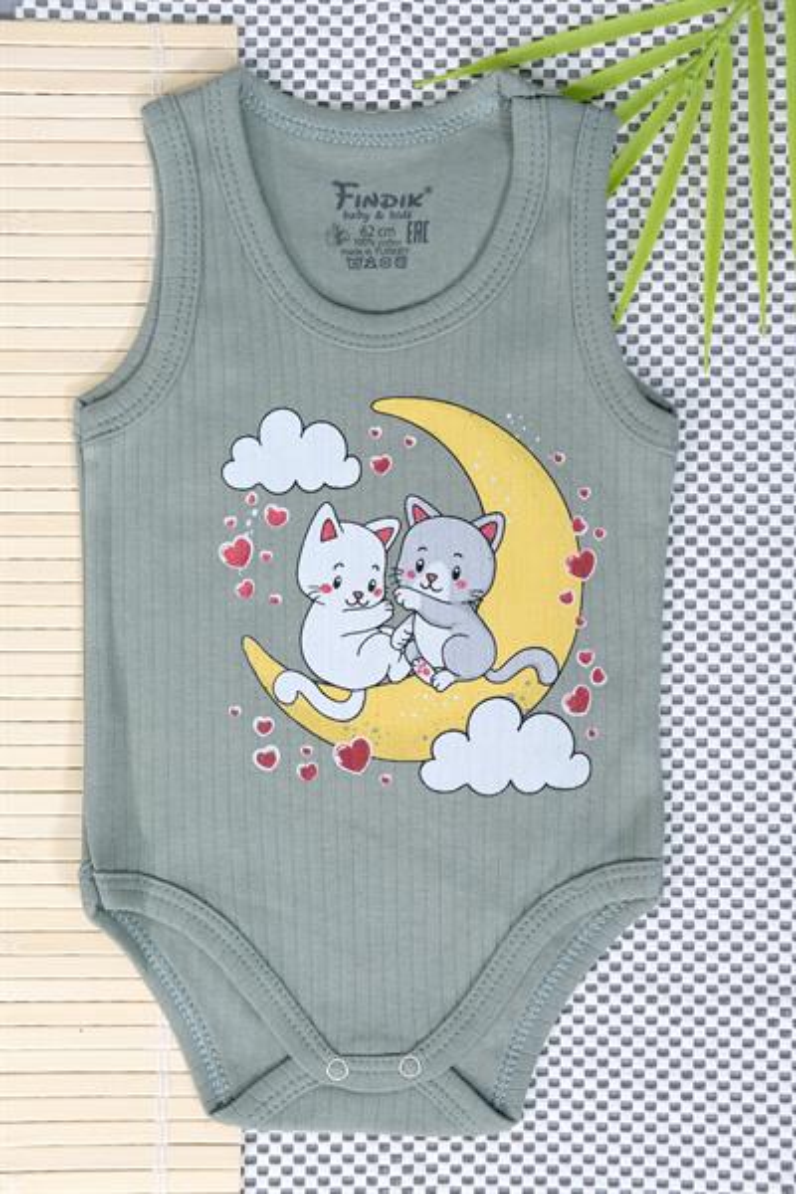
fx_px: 1758
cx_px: 398
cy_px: 597
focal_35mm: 53
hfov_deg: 25.5
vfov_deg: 37.5
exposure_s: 1/200
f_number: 6.4
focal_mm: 35
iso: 2500
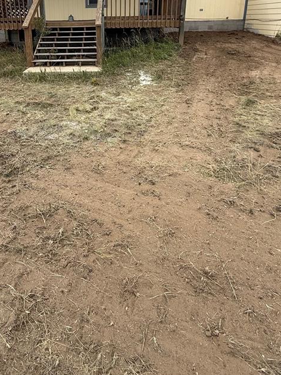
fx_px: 260
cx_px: 95
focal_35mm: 24
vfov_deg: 67.0
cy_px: 92
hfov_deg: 55.7
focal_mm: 2.22
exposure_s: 1/694
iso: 50
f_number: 2.2
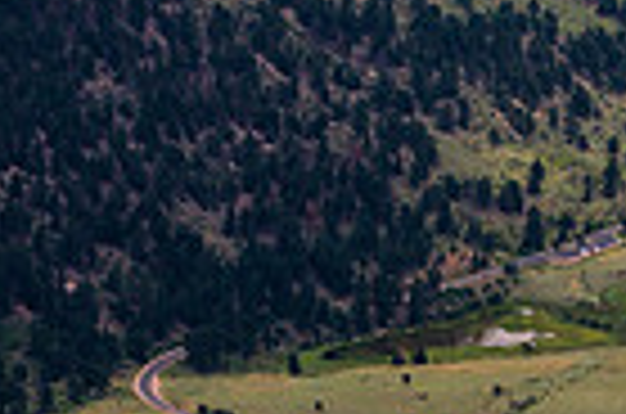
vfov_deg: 3.5
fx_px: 6749
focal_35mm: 389
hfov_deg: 5.2
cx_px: 1121
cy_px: 216
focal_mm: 62
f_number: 16
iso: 200
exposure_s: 1/80
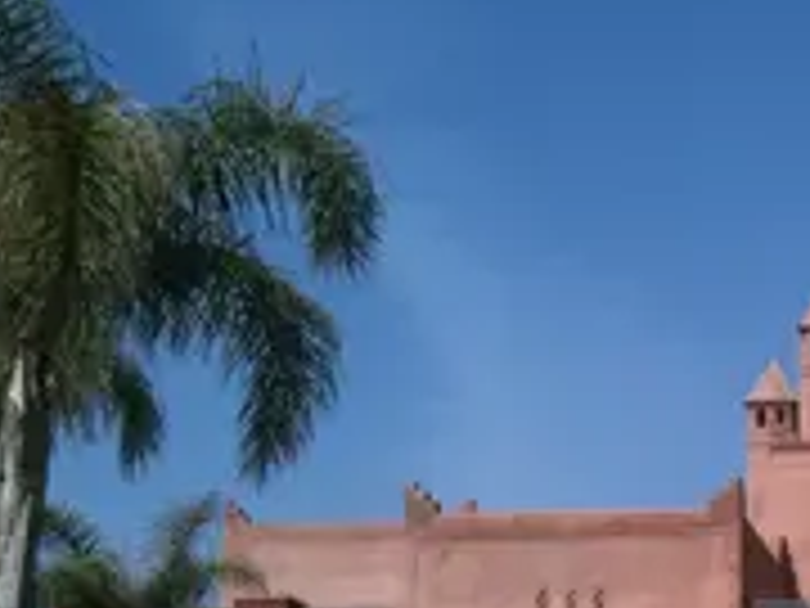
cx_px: 954
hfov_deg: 19.2
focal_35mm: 97
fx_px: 2270
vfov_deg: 15.0
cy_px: 624
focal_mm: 3.85
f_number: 2.8
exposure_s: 1/1902
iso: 64
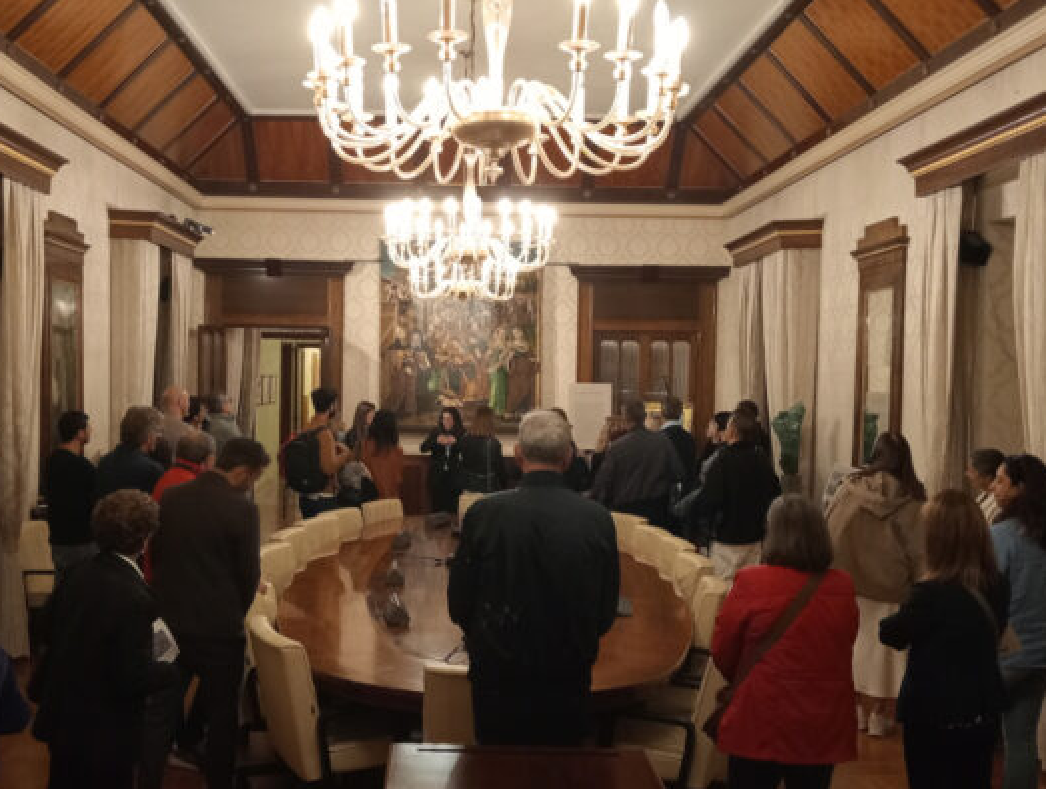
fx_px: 1241
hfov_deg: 45.6
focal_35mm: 41
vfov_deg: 35.2
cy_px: 396
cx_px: 451
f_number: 1.8
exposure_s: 1/33.3
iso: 519
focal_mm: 3.98
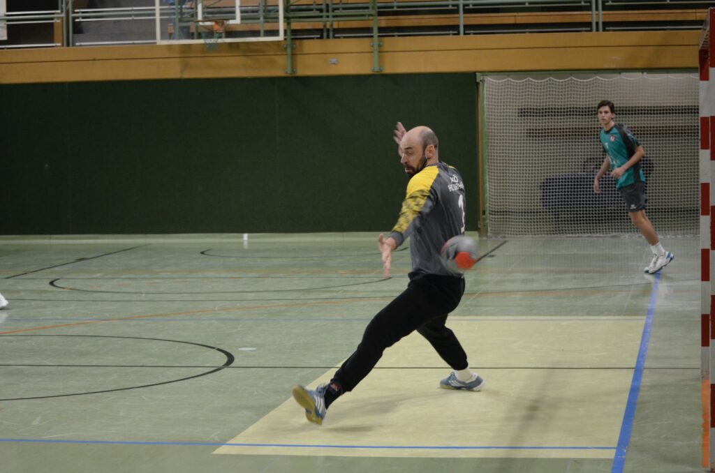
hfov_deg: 24.7
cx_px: 358
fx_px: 1635
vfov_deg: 16.5
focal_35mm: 82
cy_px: 236
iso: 1600
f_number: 4
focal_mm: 55
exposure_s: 1/250
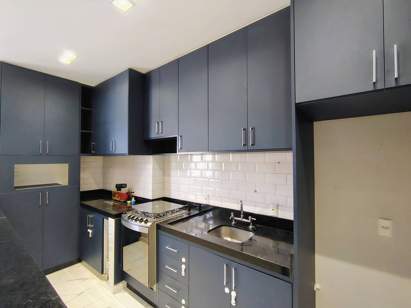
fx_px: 190
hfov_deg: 94.5
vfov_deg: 78.1
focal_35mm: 16
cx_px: 206
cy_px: 154
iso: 383
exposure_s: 1/24
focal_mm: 2.13
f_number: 2.2
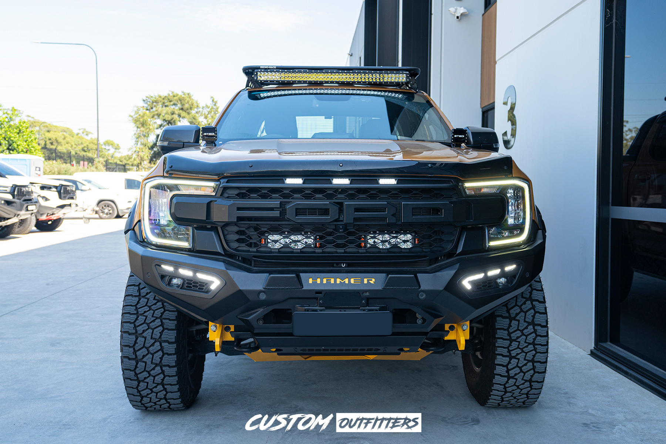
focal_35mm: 29
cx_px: 333
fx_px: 536
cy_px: 222
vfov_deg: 45.0
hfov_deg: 63.7
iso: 100
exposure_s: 1/80
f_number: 4.5
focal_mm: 29
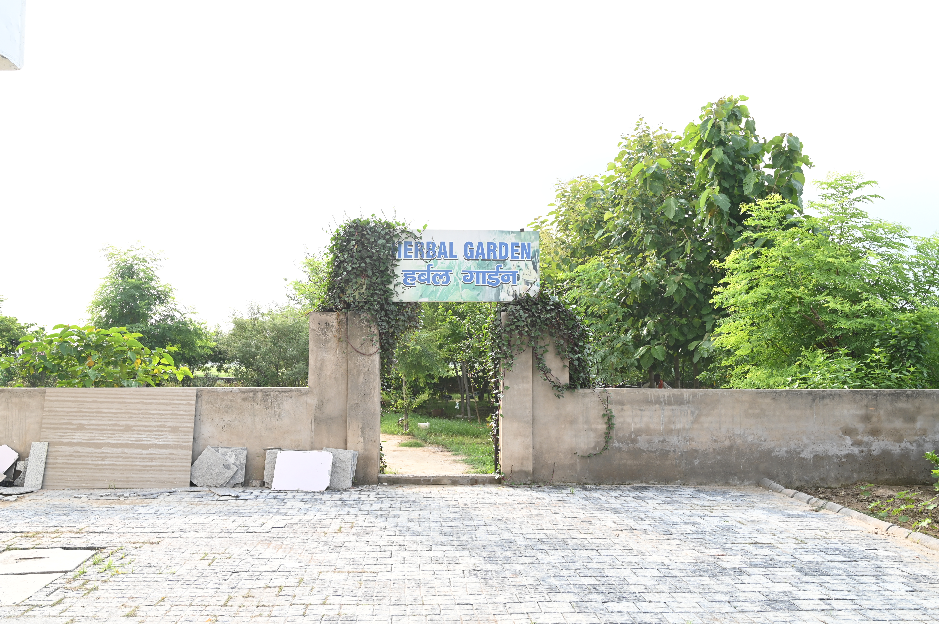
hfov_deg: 58.0
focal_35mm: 32
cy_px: 312
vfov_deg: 40.5
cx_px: 470
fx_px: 847
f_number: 7.1
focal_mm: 32.5
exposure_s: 1/100
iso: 200
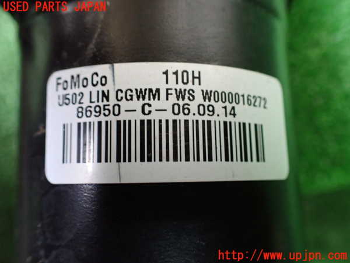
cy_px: 132
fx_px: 303
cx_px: 175
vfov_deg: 46.8
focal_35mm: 30
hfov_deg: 60.0
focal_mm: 5.4
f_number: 2.3
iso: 800
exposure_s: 1/80
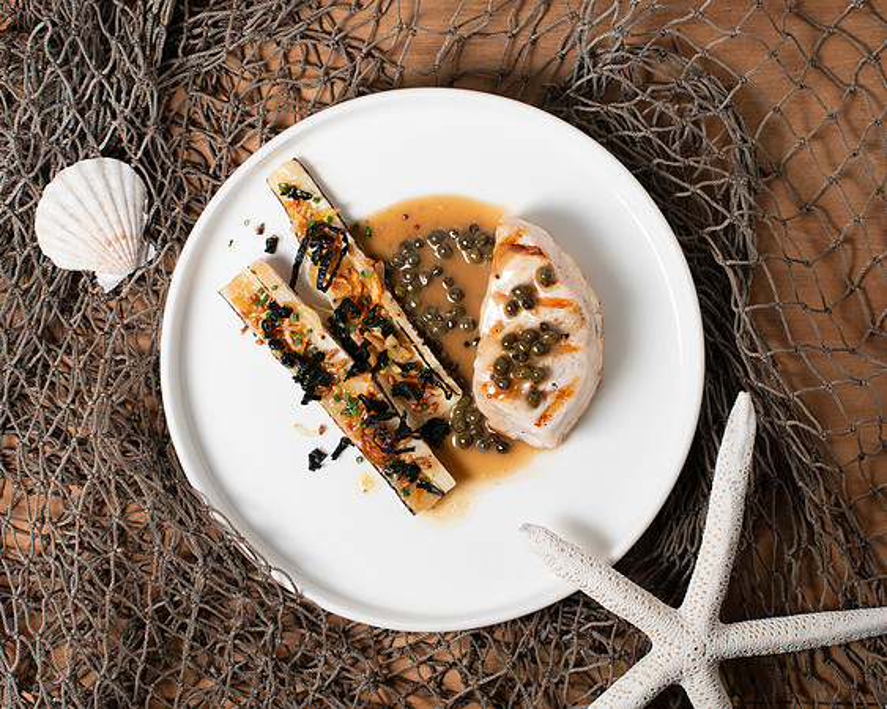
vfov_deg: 22.8
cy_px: 375
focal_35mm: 67
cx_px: 467
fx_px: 1756
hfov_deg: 28.3
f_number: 8
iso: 200
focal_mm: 50
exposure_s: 1/200
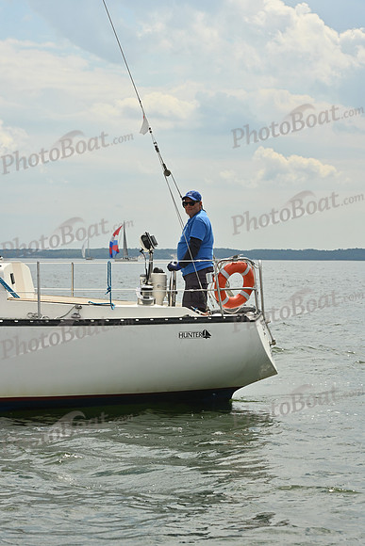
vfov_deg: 20.4
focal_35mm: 100
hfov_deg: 13.7
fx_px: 1520
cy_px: 273
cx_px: 182
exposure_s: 1/1250
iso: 320
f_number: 10
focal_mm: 100
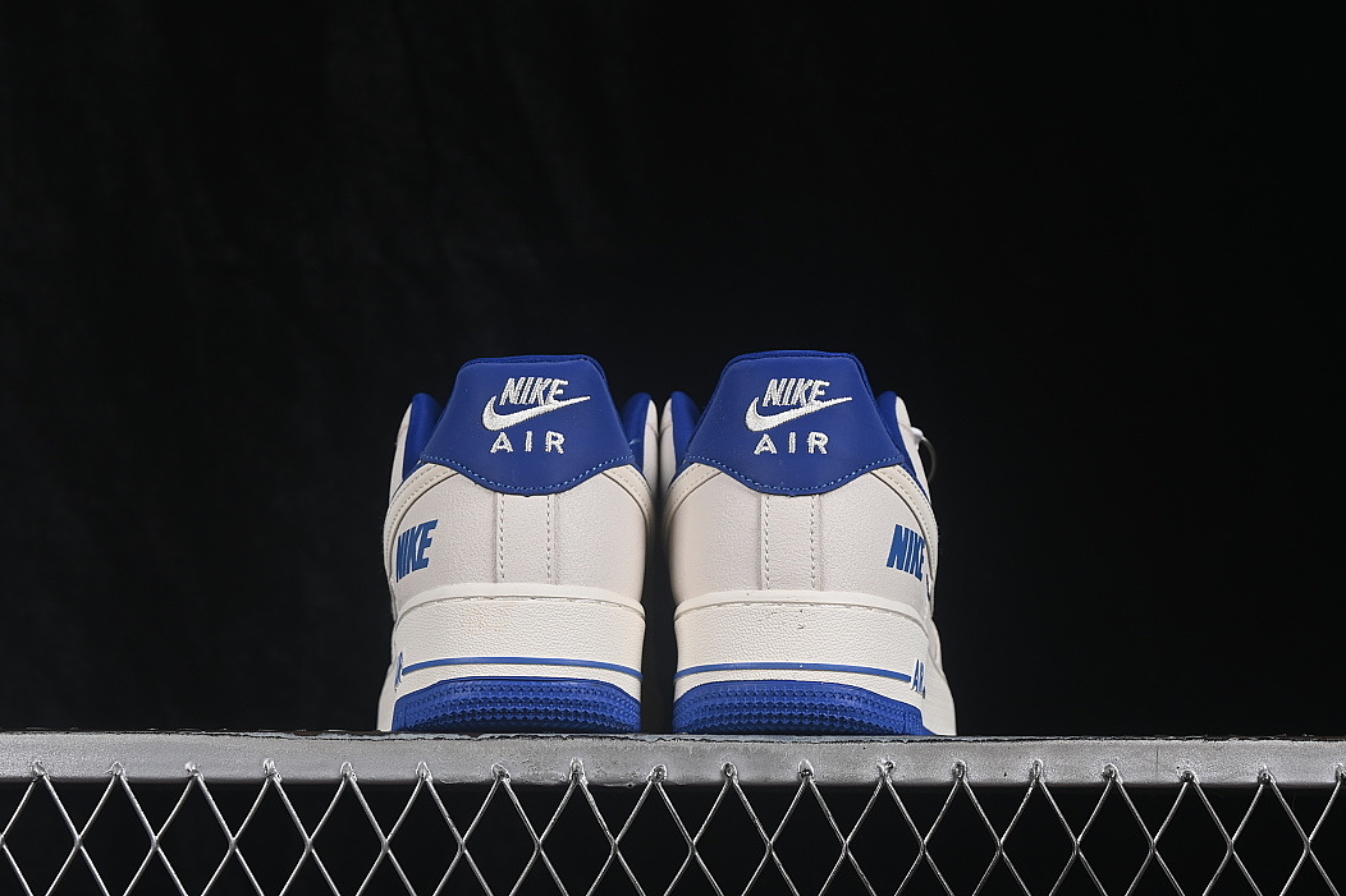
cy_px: 449
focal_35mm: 77
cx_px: 658
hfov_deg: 26.3
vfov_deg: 17.7
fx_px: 2878
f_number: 8
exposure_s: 1/80
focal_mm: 50
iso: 160
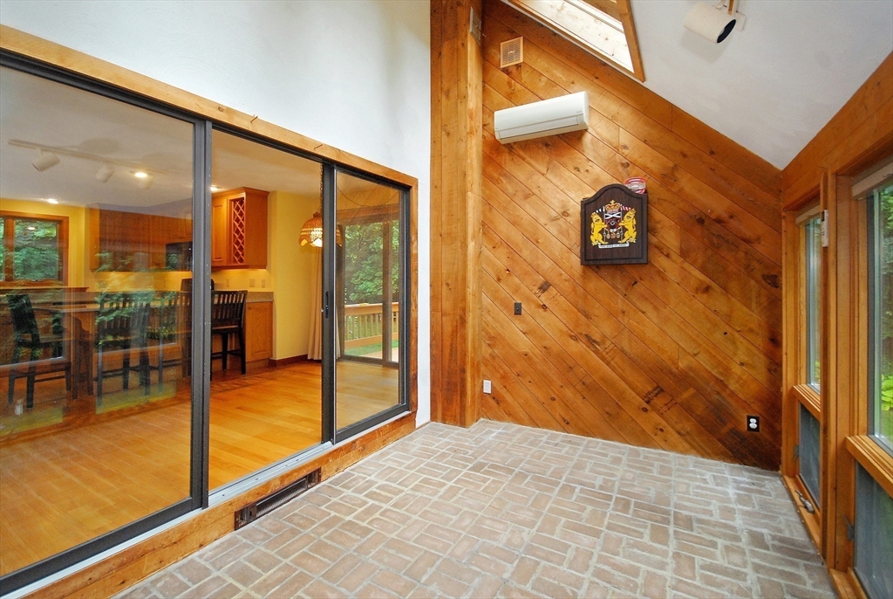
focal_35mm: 15
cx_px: 446
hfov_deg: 100.3
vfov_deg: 77.5
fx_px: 373
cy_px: 300
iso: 800
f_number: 4.5
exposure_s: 1/50
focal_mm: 10
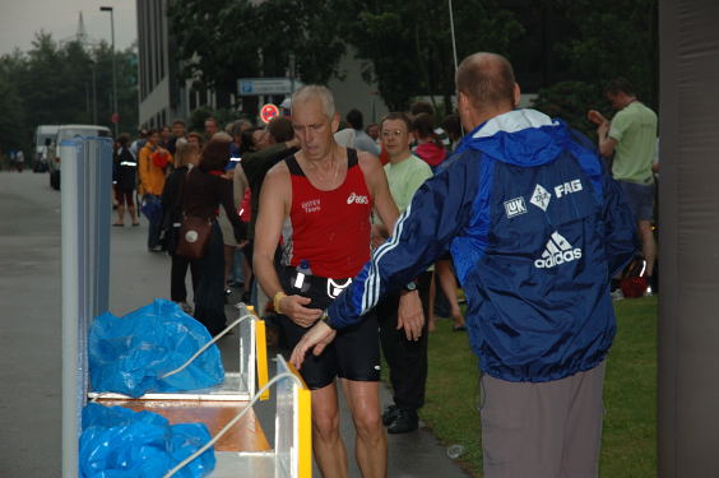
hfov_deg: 21.9
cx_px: 360
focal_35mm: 93
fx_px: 1856
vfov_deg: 14.7
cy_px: 239
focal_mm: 62
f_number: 4.5
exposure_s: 1/60
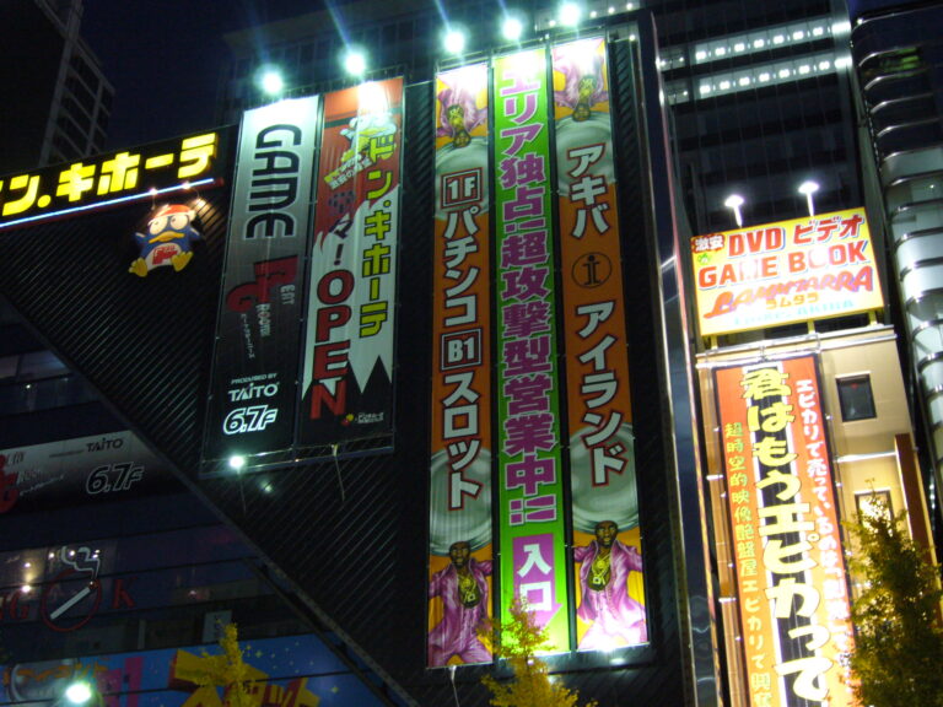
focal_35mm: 50
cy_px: 354
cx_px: 472
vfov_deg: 29.1
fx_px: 1362
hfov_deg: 38.2
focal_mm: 8.3
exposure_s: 1/8
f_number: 3.3
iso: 200
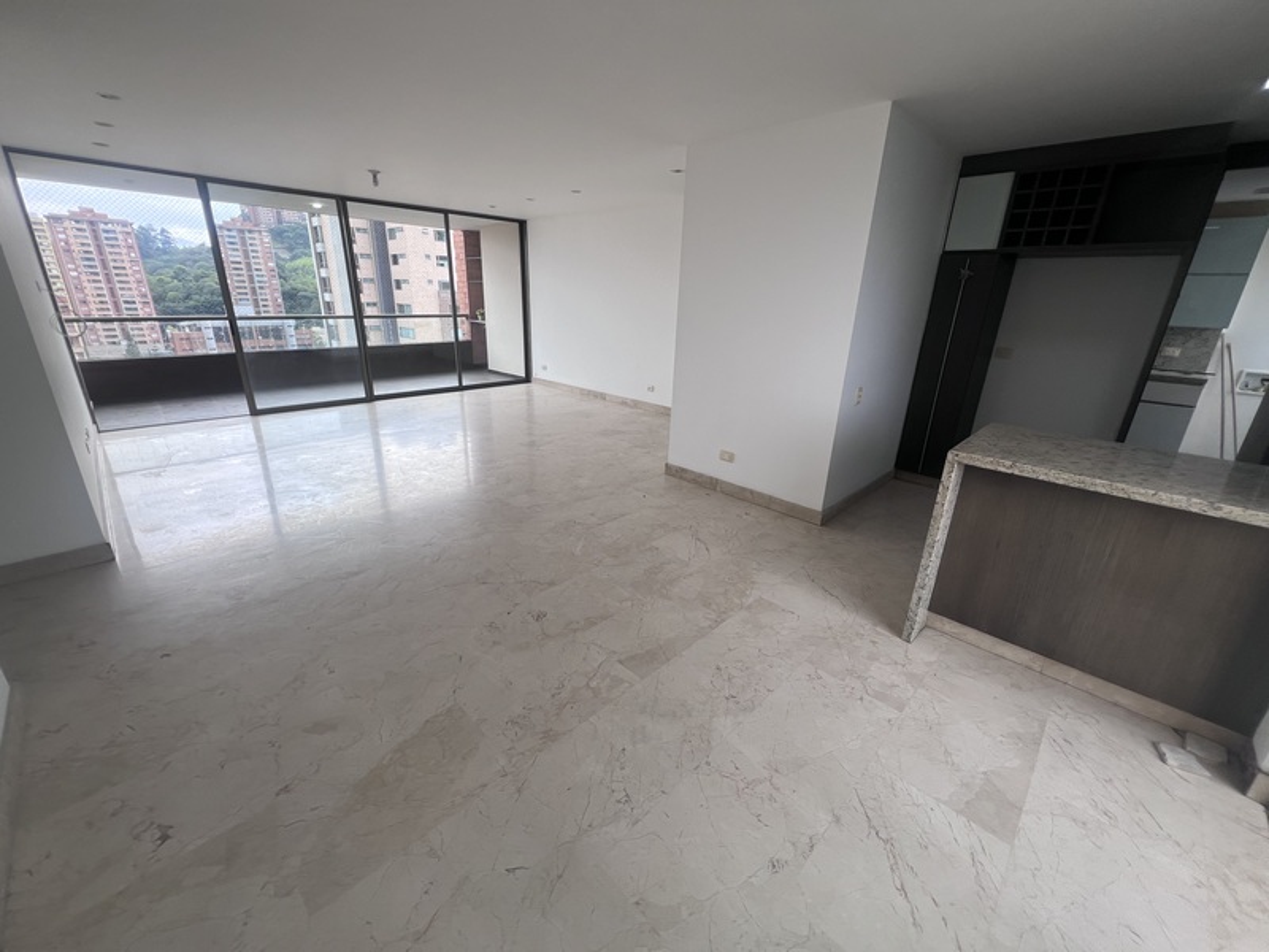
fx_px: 477
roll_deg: -2.1
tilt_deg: -19.2
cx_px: 634
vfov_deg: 89.9
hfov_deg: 106.2
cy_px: 476
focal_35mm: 13
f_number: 1.8
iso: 32
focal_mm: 1.57
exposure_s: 1/168
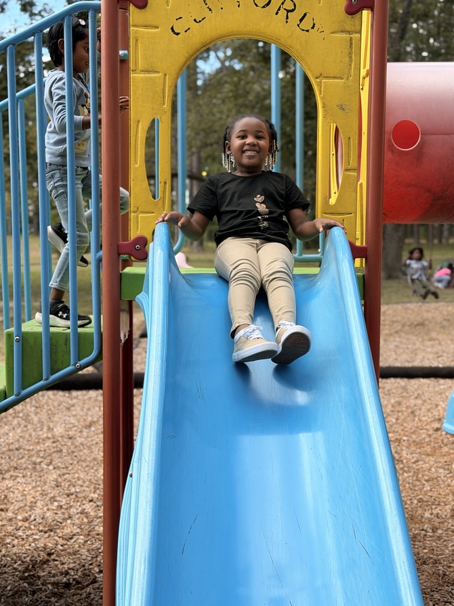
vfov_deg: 34.9
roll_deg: -0.2
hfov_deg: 26.5
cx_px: 256
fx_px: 962
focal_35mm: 55
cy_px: 339
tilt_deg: -4.4
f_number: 1.78
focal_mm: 6.76
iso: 64
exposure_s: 1/1185
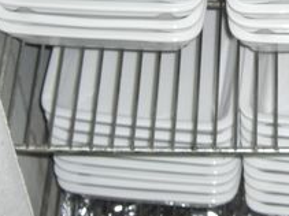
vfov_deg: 10.2
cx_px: 323
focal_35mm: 144
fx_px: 1202
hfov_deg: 13.4
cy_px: -21
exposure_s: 1/60
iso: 100
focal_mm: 7.9
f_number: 2.8
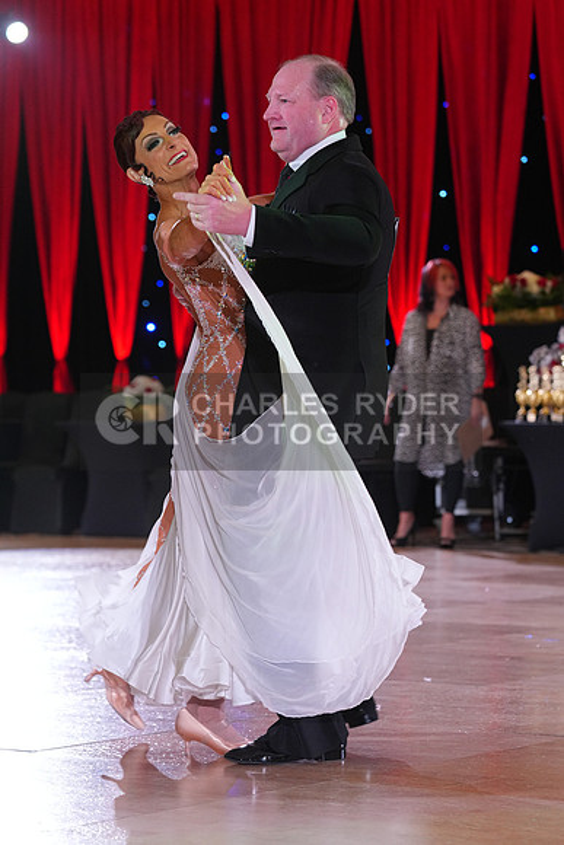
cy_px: 422
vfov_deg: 17.6
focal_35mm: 116
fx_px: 2724
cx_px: 282
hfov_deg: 11.8
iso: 2500
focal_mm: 116
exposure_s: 1/250
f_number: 4.5
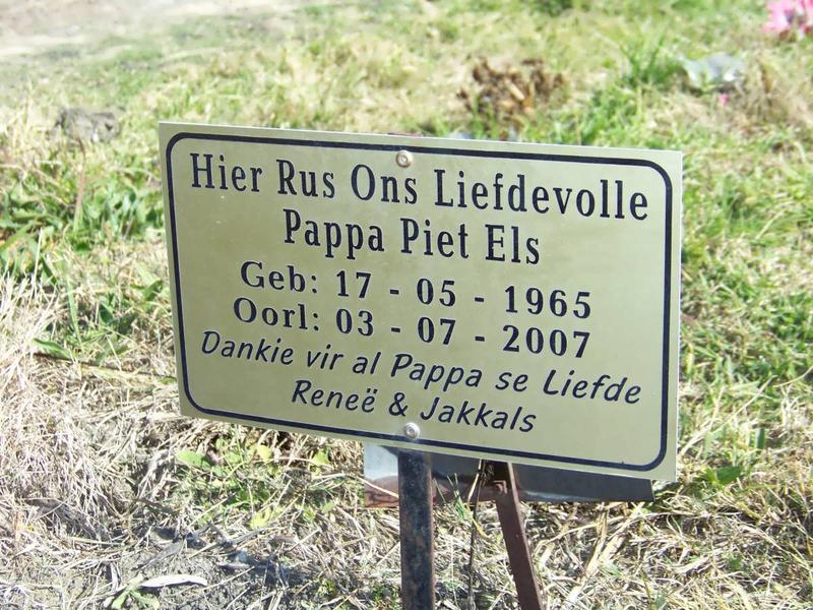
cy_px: 305
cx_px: 406
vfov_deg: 21.0
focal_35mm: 70
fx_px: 1644
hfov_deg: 27.8
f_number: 3.2
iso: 64
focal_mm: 11.7
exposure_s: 1/500
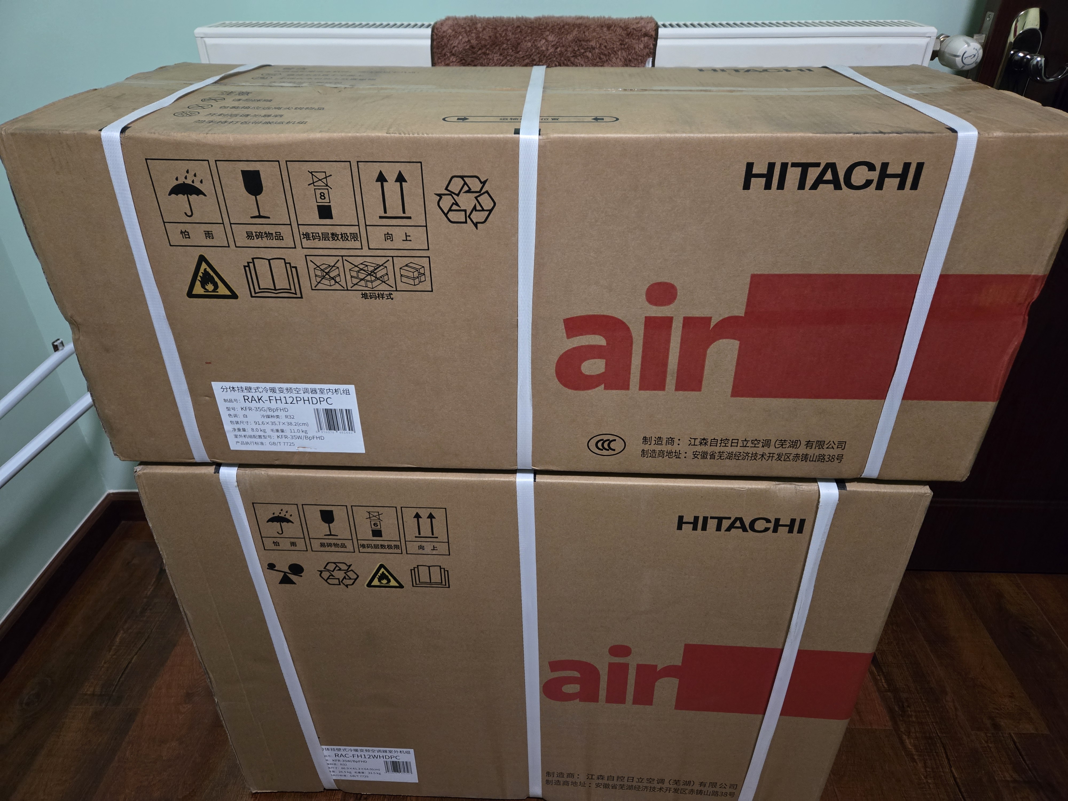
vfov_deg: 58.9
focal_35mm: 23
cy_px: 400
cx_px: 534
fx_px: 710
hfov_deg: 73.9
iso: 800
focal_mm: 5.4
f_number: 1.8
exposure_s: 1/32
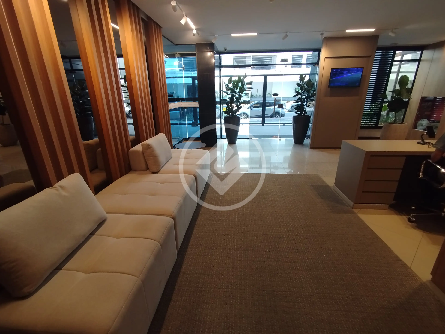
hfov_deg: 98.2
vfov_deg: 81.7
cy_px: 167
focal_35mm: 15
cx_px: 222
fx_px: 193
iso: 64
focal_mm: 1.65
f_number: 2.2
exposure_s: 1/40
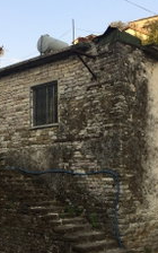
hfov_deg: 23.5
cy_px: 152
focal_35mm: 55
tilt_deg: +4.2
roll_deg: +0.8
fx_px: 379
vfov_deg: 36.7
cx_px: 55
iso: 32
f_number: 2.2
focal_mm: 4.15
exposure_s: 1/570
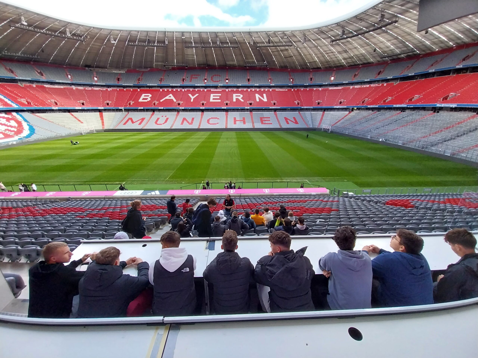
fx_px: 180
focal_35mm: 13
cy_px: 179
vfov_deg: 89.9
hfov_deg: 106.2
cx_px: 239
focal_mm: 1.13
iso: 64
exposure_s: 1/136
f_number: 2.2
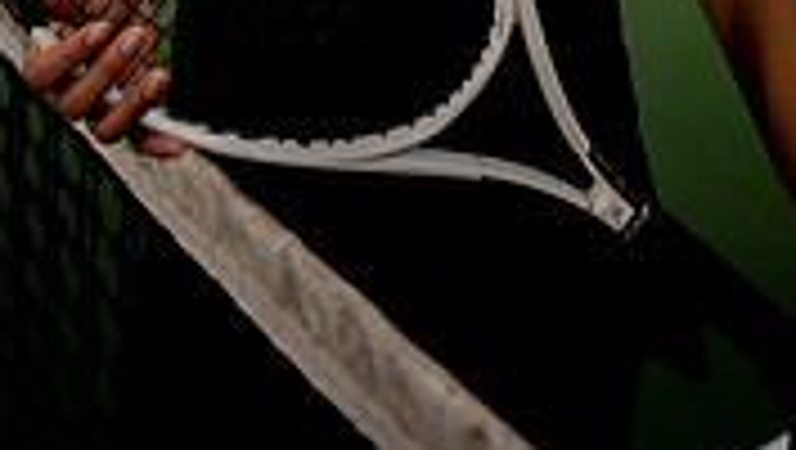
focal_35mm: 64
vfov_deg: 14.6
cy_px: -526
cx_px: 402
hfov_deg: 32.8
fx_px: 1352
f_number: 1.4
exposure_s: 1/2000
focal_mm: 24
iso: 50
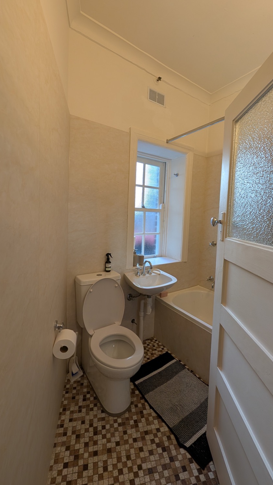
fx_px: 180
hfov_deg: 74.3
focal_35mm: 14
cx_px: 141
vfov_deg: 106.7
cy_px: 228
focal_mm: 2.02
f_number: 1.7
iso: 54
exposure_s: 1/98
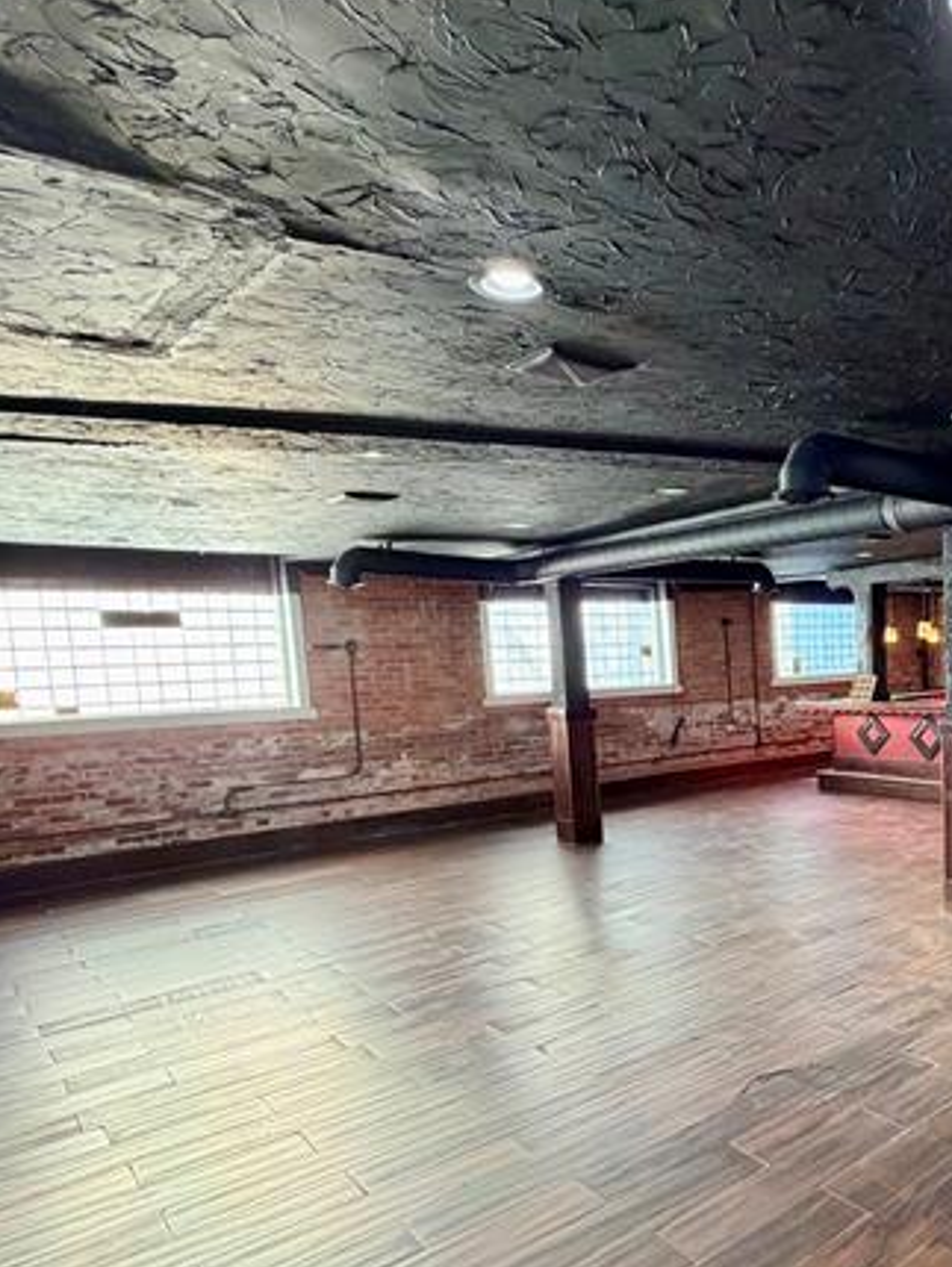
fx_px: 916
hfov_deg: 50.7
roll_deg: +2.8
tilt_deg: -5.5
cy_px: 760
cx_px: 793
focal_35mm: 25
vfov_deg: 68.7
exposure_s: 1/60
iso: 250
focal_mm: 2.22
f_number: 2.2
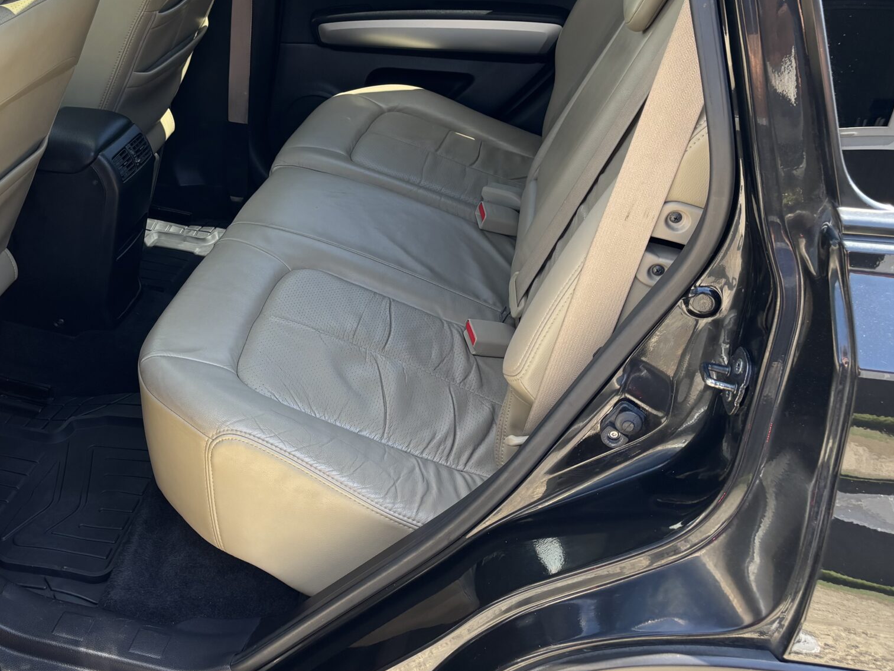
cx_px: 246
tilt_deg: -13.6
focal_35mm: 44
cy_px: 150
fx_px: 1136
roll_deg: -0.5
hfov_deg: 41.9
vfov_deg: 32.1
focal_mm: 5.96
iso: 40
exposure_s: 1/264
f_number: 1.6
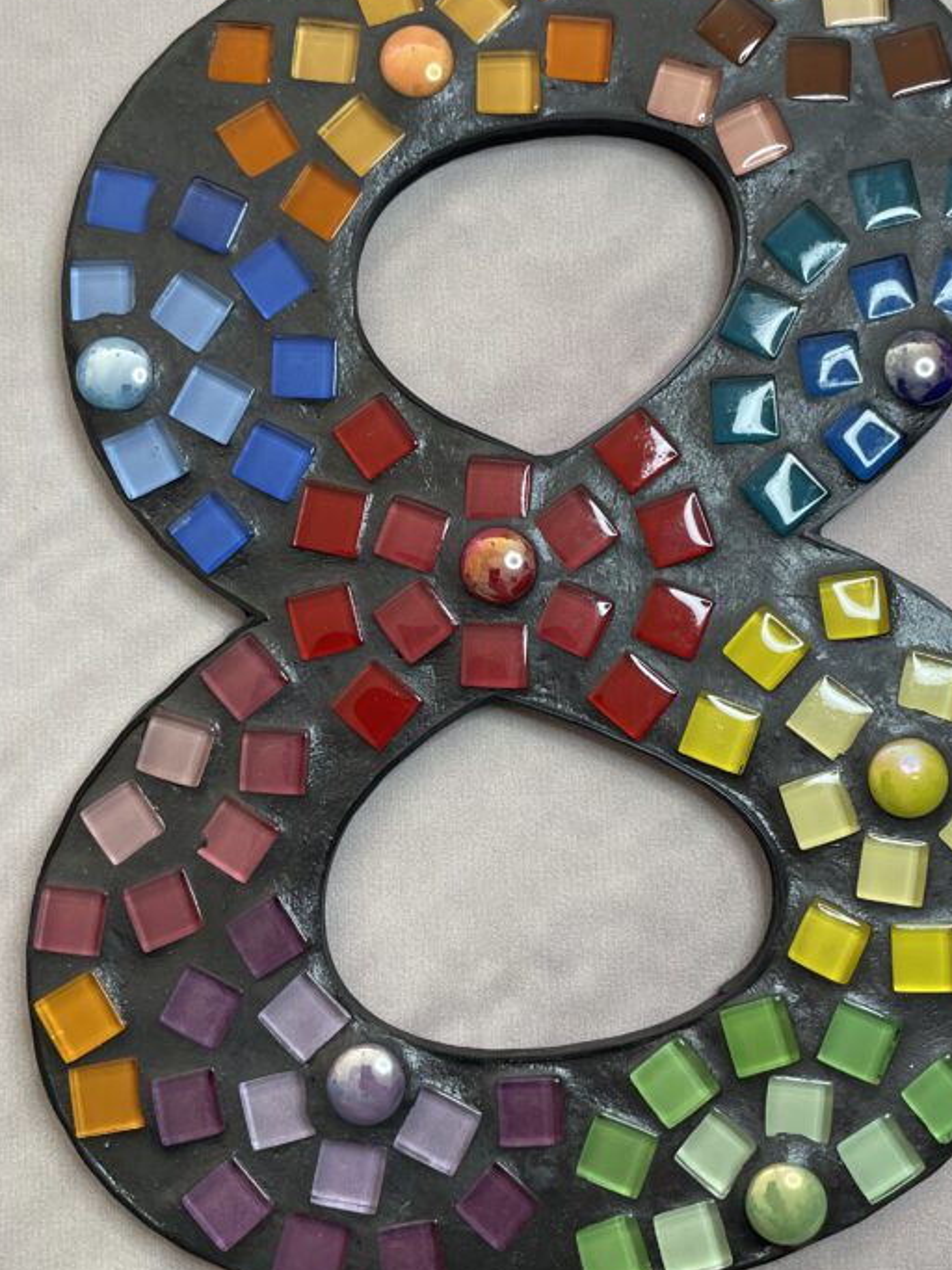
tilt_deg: -84.3
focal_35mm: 39
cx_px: 521
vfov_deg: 47.9
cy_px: 627
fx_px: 1431
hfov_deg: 36.8
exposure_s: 1/113
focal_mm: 4.2
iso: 100
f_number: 1.6
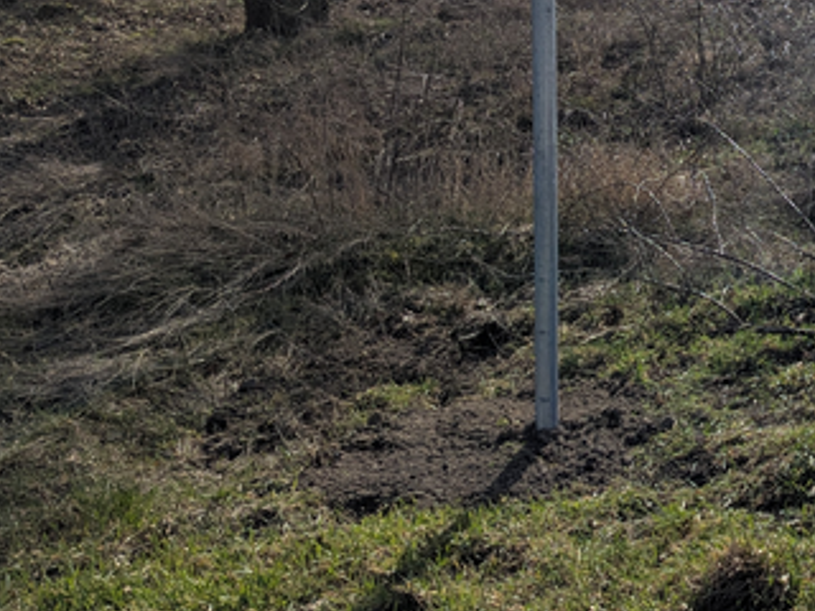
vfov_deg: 23.9
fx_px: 1413
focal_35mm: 60
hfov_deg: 28.4
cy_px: 87
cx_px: 953
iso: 45
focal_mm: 6.81
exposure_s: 1/4926
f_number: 1.85
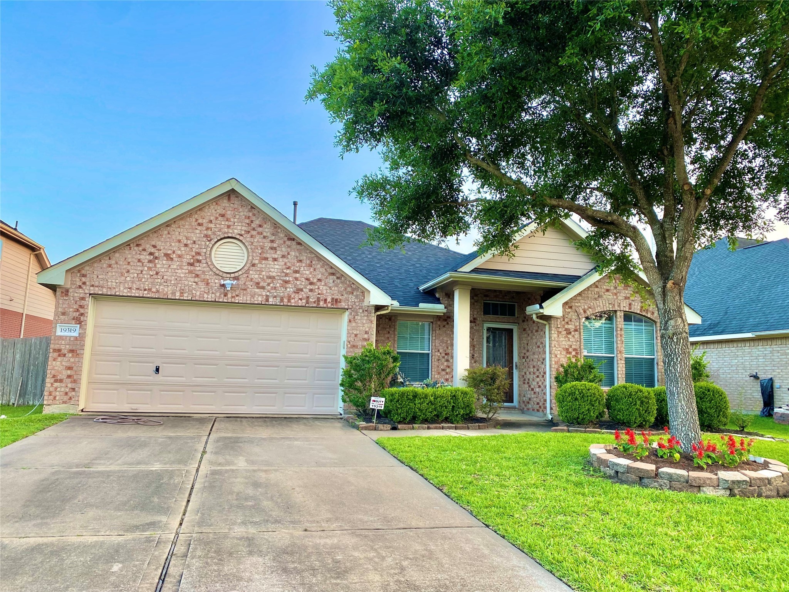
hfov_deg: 67.3
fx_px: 593
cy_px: 296
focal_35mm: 26
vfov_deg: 53.1
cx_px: 394
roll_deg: -2.0
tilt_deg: +8.2
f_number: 1.8
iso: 50
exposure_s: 1/122
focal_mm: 4.25
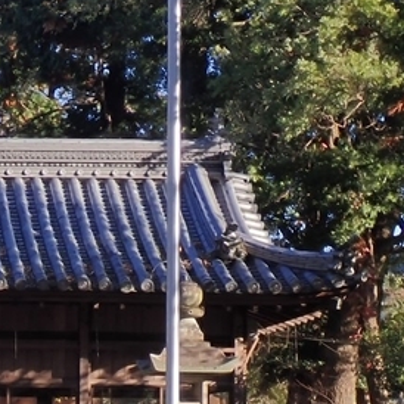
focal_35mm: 147
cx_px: -198
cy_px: 370
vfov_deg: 11.8
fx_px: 1941
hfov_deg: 11.4
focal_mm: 6.83
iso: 100
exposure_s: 1/100
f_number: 3.5
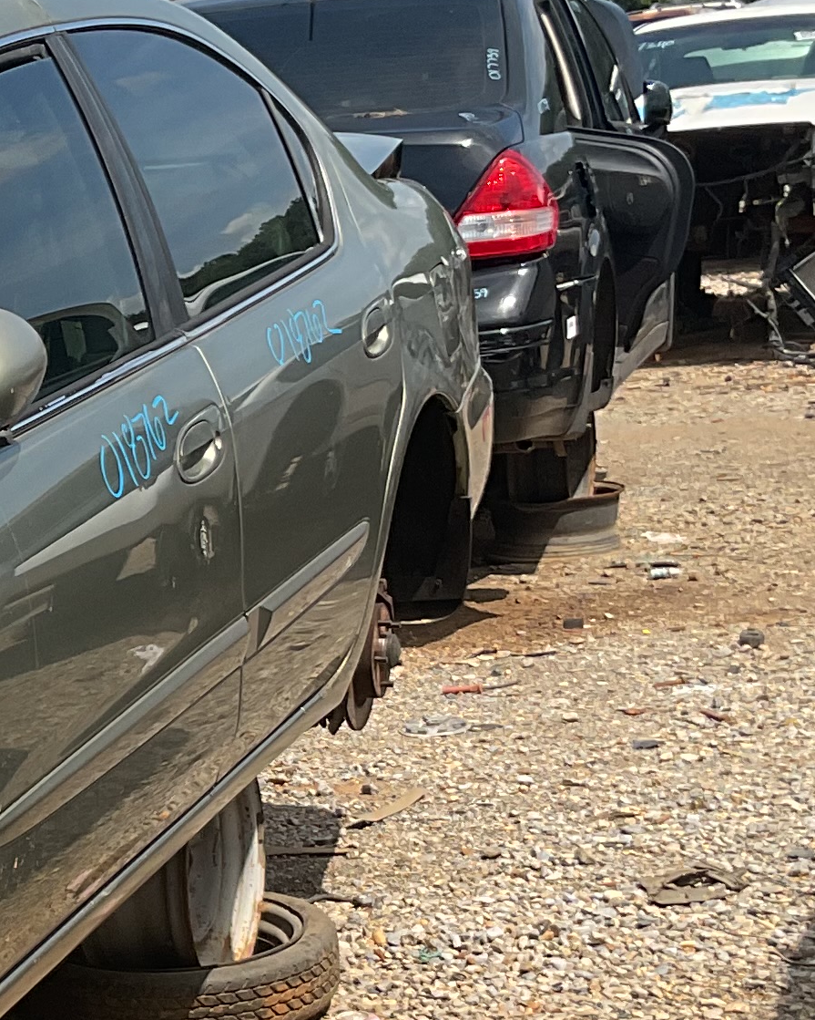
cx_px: -249
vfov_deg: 18.7
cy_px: 730
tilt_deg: -13.1
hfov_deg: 14.5
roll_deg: +5.7
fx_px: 3076
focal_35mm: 102
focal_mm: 3
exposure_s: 1/1786
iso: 16
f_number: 1.8
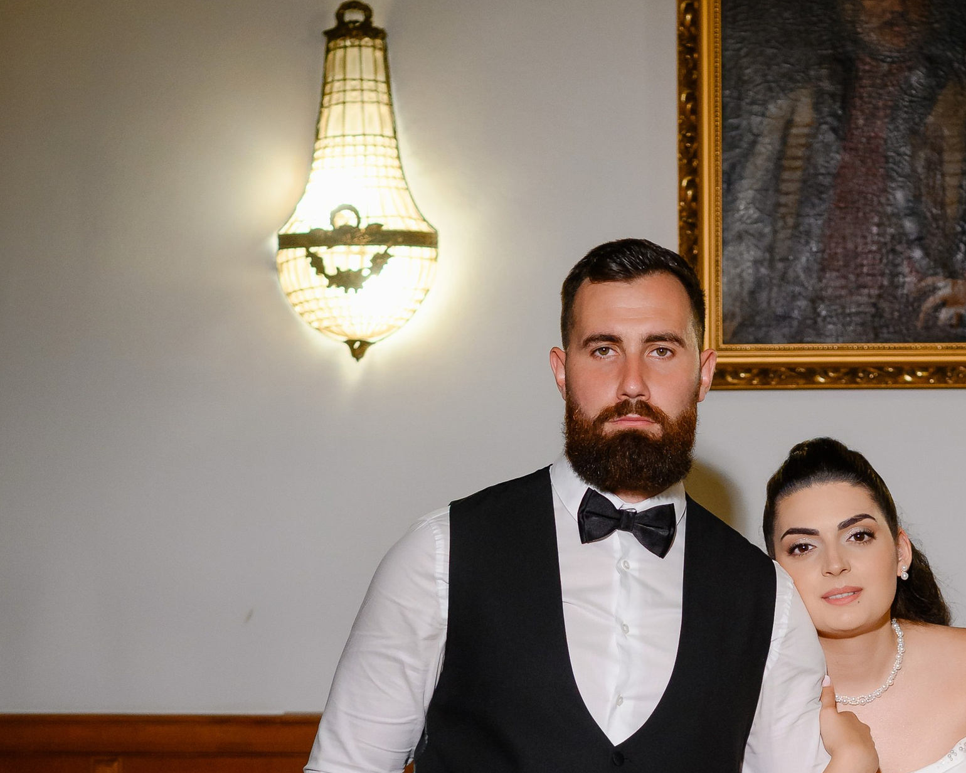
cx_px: 798
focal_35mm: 82
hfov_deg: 22.9
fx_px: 2344
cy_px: 815
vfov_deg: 18.1
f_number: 2.8
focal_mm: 35
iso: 800
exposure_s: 1/320
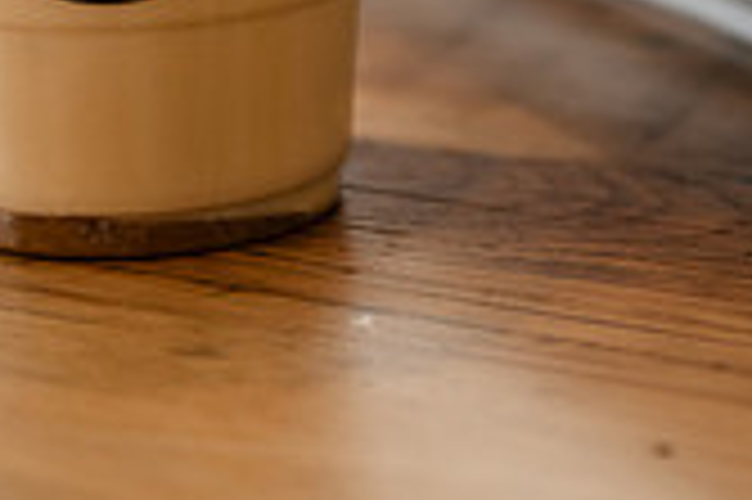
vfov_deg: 6.7
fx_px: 4215
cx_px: 59
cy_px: -327
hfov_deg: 10.1
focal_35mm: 202
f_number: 3.5
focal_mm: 58
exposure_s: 1/200
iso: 400
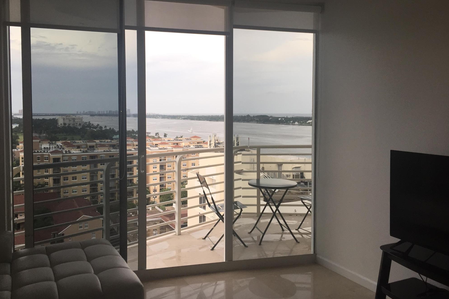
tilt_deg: -3.8
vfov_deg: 42.2
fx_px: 387
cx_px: 221
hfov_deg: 60.3
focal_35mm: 31
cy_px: 130
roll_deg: +0.0
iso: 50
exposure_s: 1/920
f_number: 2.2
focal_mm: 4.15
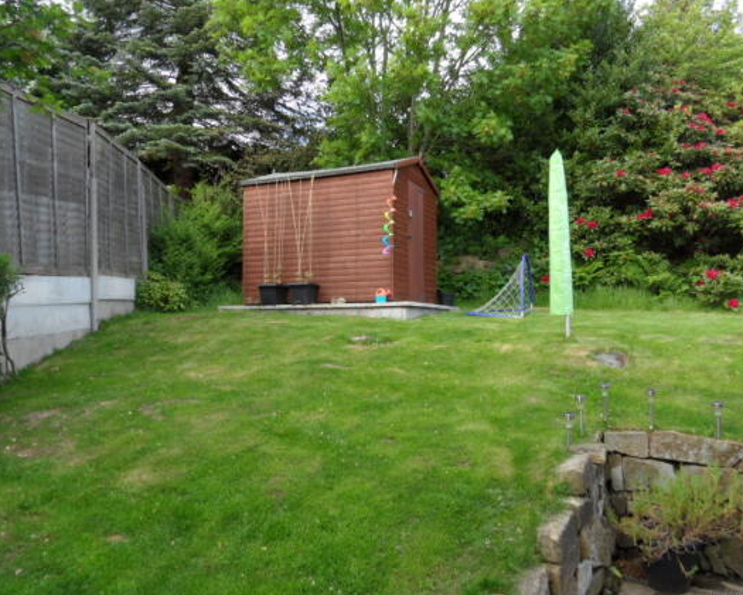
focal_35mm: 26
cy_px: 300
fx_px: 572
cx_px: 383
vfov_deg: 54.9
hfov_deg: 66.0
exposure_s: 1/125
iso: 80
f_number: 3.2
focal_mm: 3.9
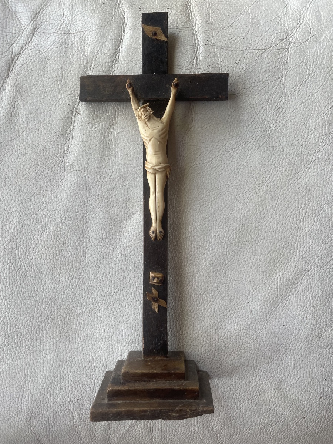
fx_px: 333
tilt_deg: -75.2
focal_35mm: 26
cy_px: 222
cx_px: 166
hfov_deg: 53.1
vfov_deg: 67.3
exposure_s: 1/121
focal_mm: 4.2
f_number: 1.6
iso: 80
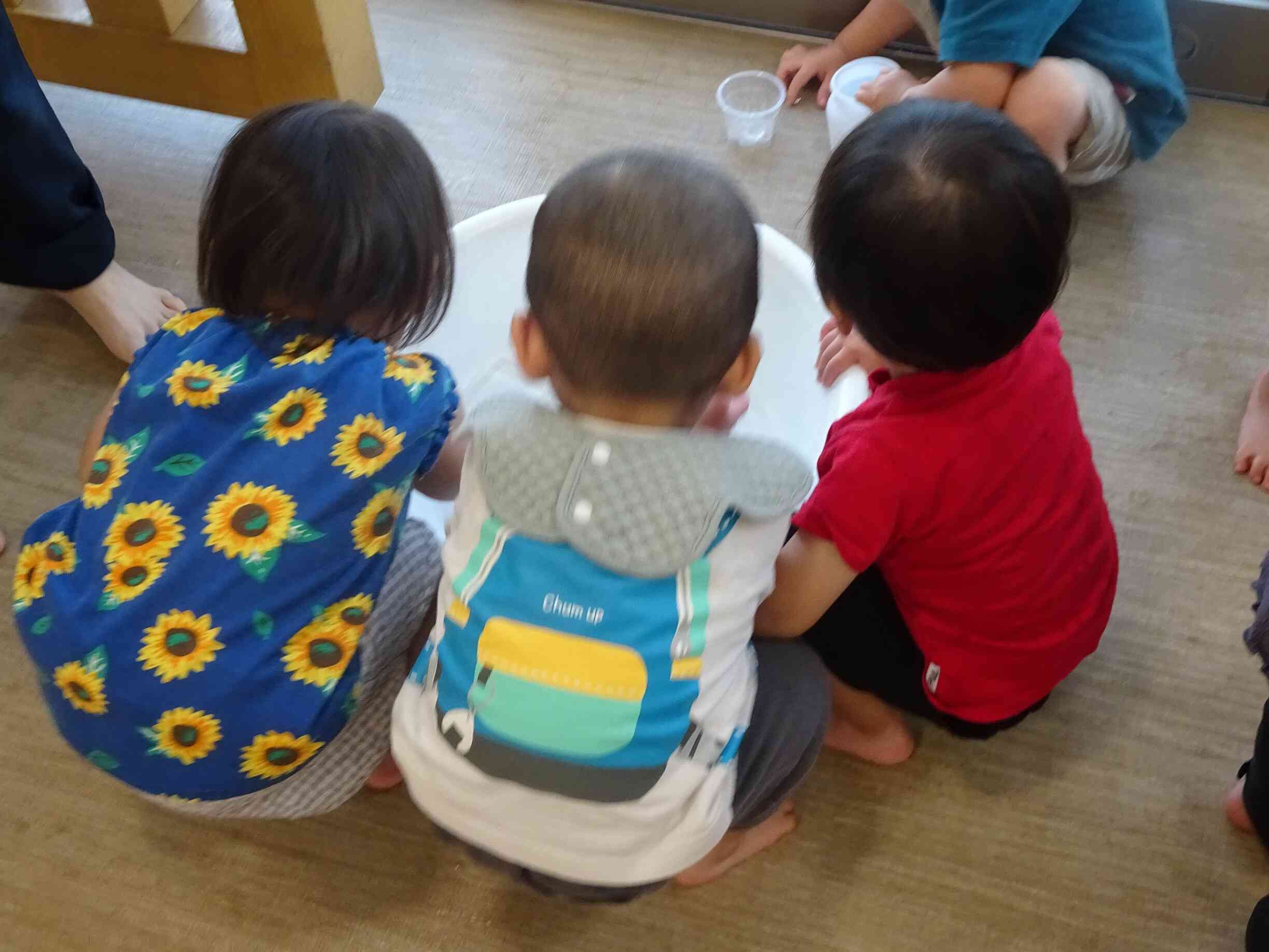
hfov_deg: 43.9
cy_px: 476
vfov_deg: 33.6
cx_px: 634
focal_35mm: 43
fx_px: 1576
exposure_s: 1/50
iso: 320
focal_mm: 7.3
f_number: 4
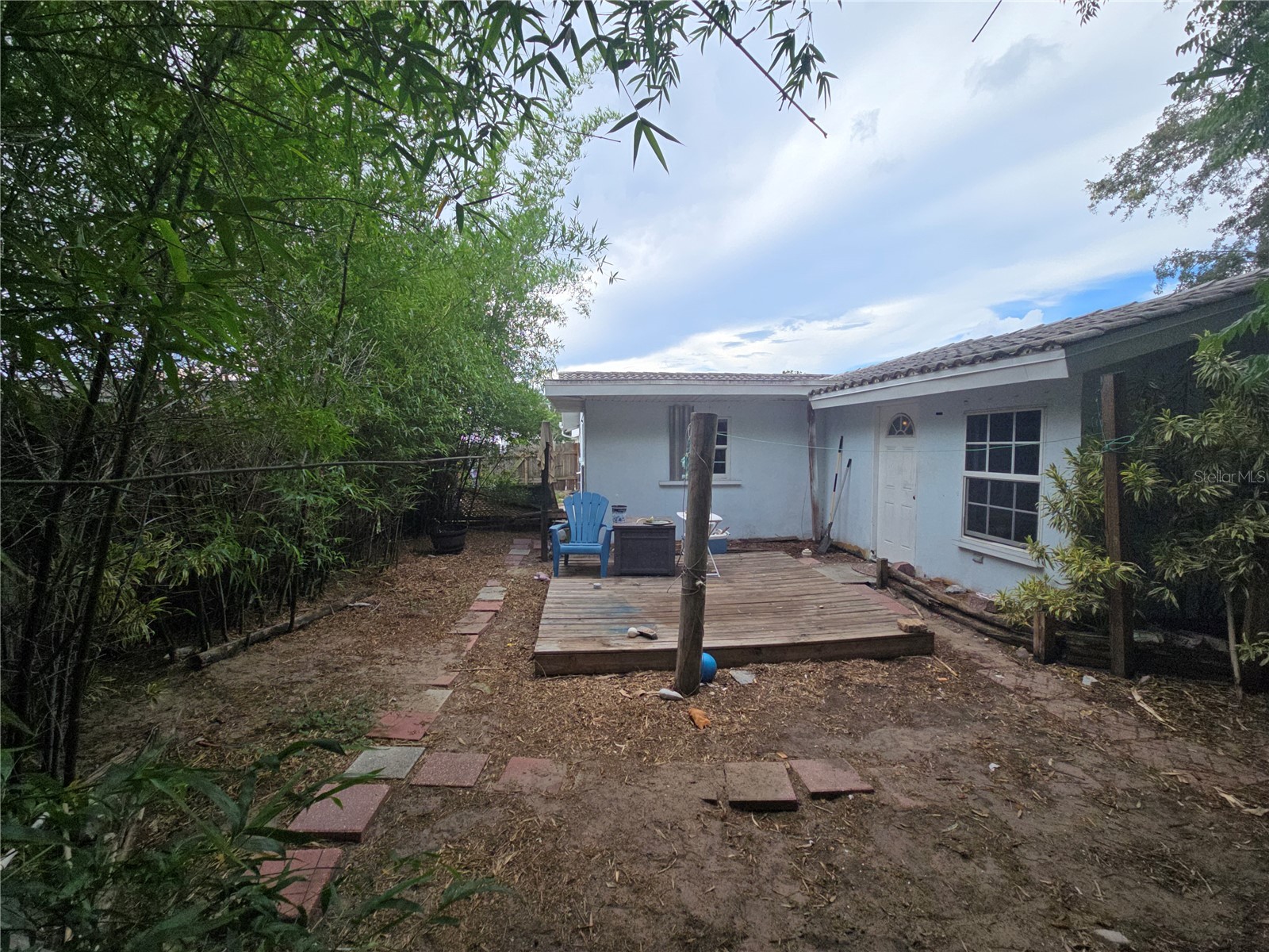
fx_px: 477
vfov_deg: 89.9
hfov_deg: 106.2
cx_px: 634
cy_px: 476
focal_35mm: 13
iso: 50
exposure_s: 1/1120
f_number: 2.2
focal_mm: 2.2
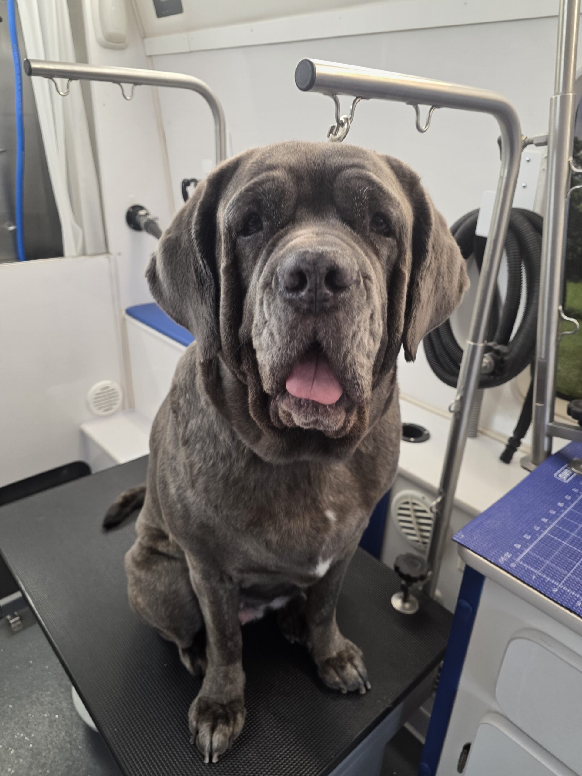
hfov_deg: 58.9
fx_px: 516
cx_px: 291
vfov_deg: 73.9
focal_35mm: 23
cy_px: 388
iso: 160
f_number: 1.7
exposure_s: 1/120
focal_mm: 6.3
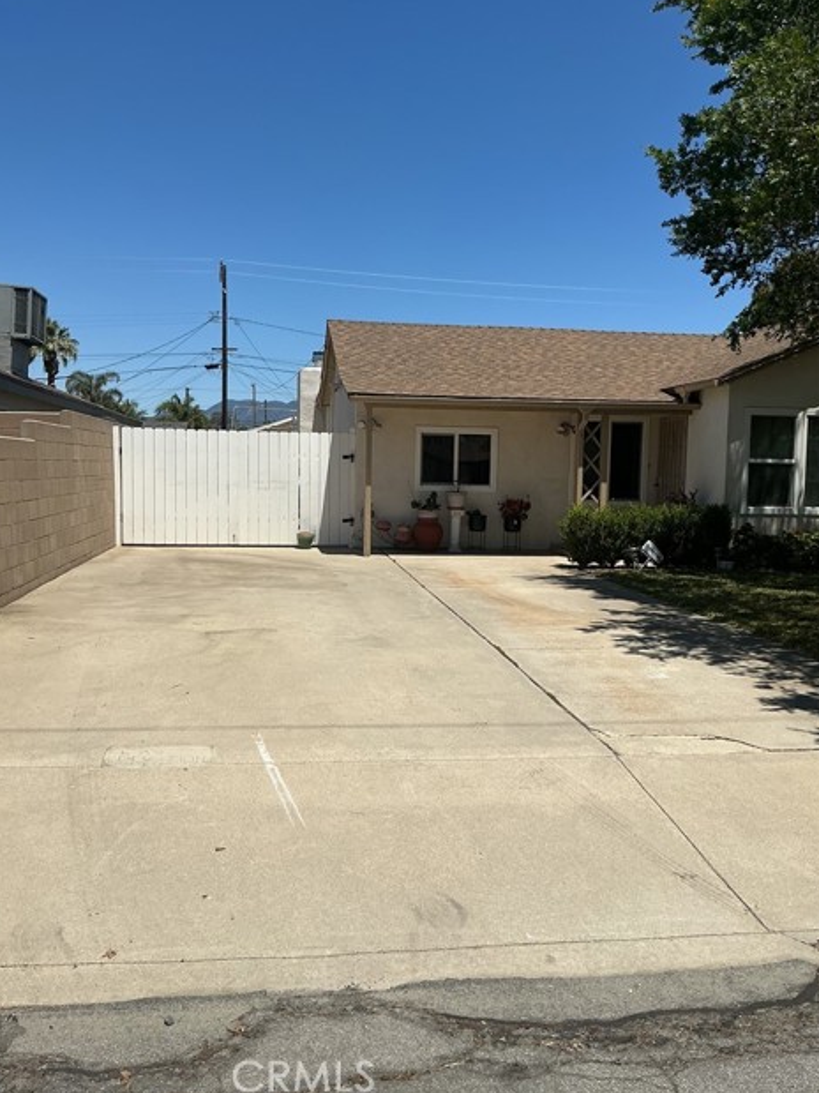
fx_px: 947
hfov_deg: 46.8
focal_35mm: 30
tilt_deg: -4.2
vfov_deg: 60.0
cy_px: 537
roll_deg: -0.7
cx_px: 404
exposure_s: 1/3322
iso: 25
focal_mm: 3
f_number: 1.8
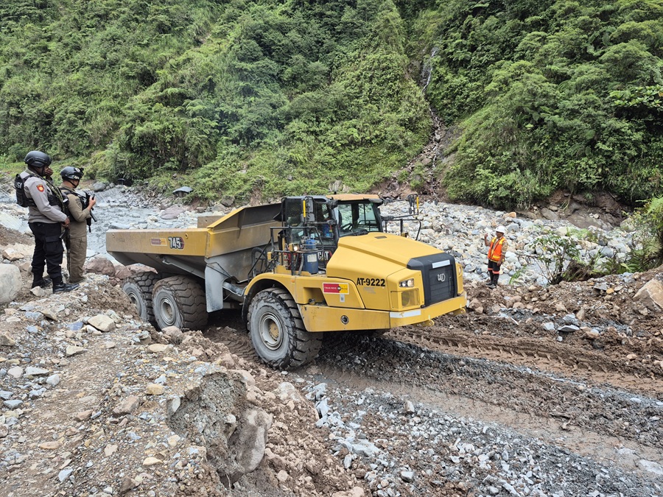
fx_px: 441
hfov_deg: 73.9
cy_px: 248
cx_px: 332
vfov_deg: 58.9
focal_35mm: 23
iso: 25
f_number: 1.8
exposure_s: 1/481
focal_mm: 5.4
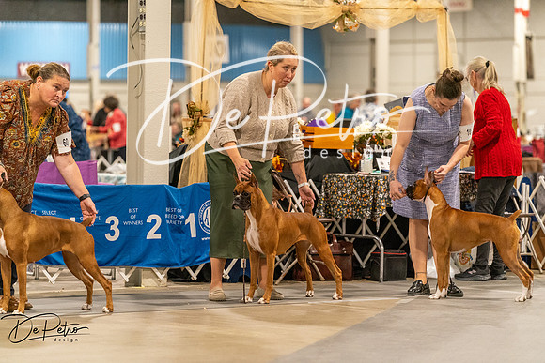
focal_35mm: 155
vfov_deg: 8.9
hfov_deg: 13.2
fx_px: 2347
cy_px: 182
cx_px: 272
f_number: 3.5
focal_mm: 155
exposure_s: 1/250
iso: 6400
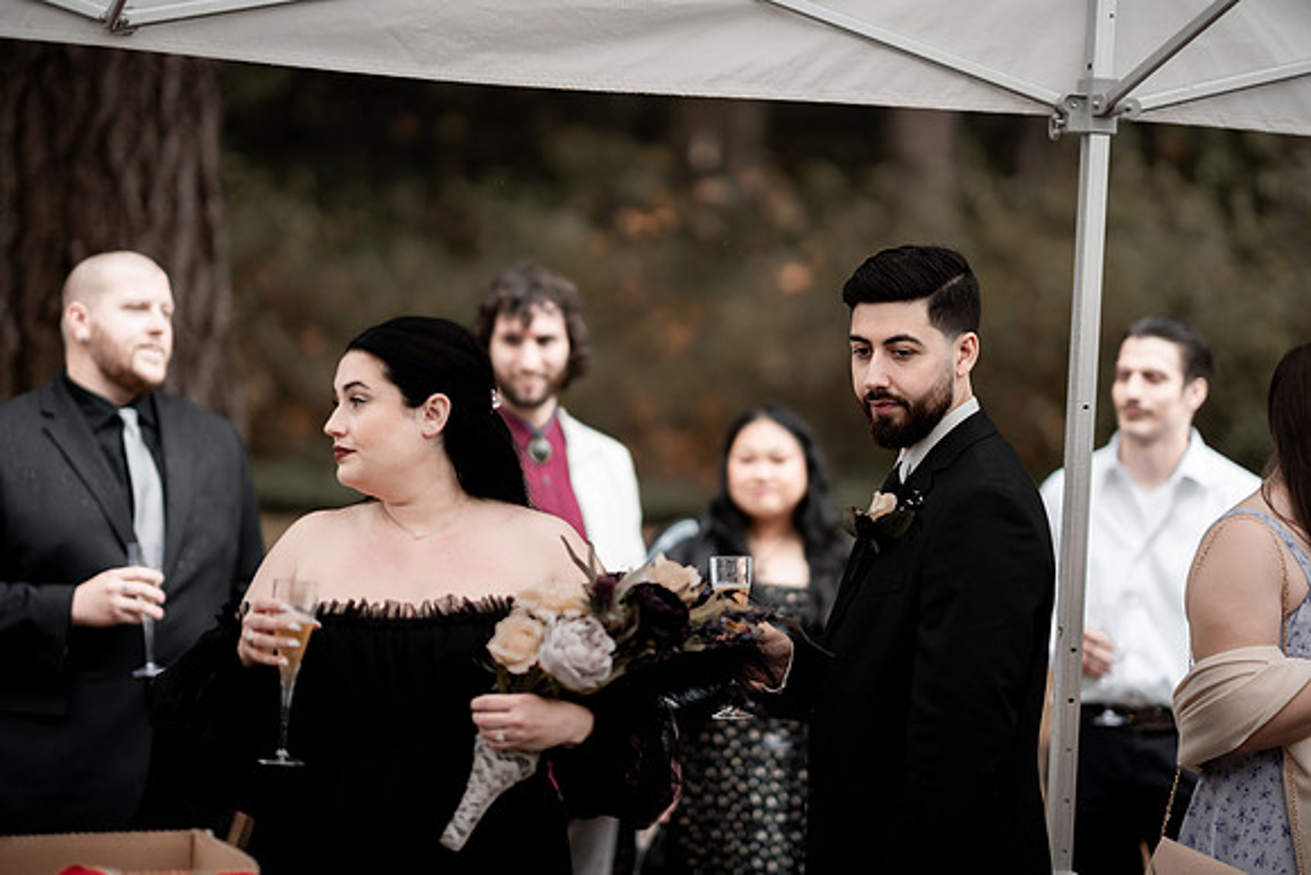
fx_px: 3096
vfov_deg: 16.1
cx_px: 656
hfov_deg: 23.9
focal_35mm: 85
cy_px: 438
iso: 200
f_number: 1.4
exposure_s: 1/1000
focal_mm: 85
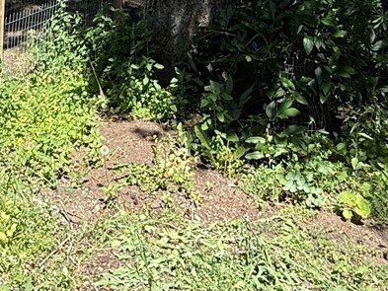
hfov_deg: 32.6
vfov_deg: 21.4
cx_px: 63
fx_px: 639
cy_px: -150
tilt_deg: +2.0
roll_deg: +0.3
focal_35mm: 57
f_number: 2.2
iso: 64
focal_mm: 2.22
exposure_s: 1/559
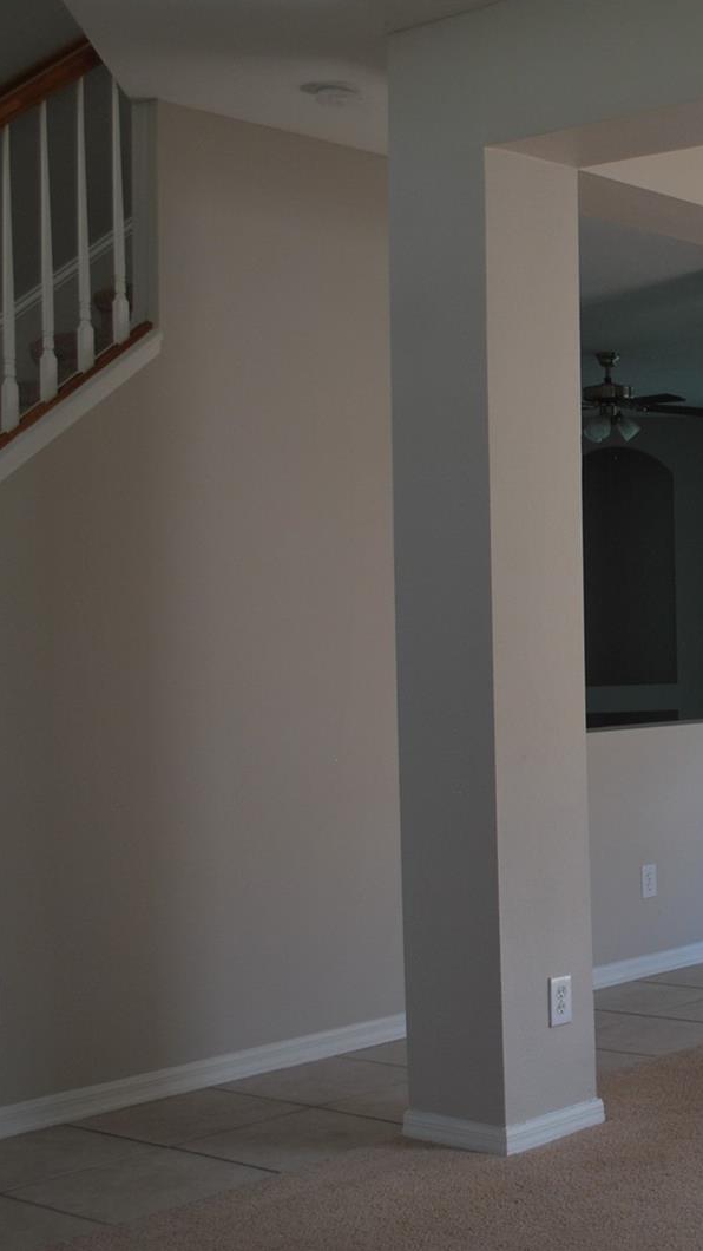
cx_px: 866
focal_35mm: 57
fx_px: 1890
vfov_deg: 36.6
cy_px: 622
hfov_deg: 19.7
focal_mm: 24
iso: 200
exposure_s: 1/80
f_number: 4.5
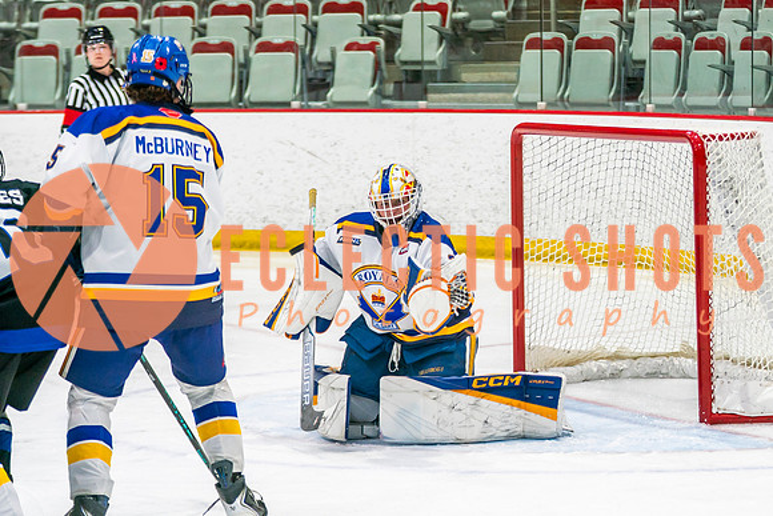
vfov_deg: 8.0
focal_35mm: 172
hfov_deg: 11.9
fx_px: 3694
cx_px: 516
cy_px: 268
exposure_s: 1/640
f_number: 2.8
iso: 500
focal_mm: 88
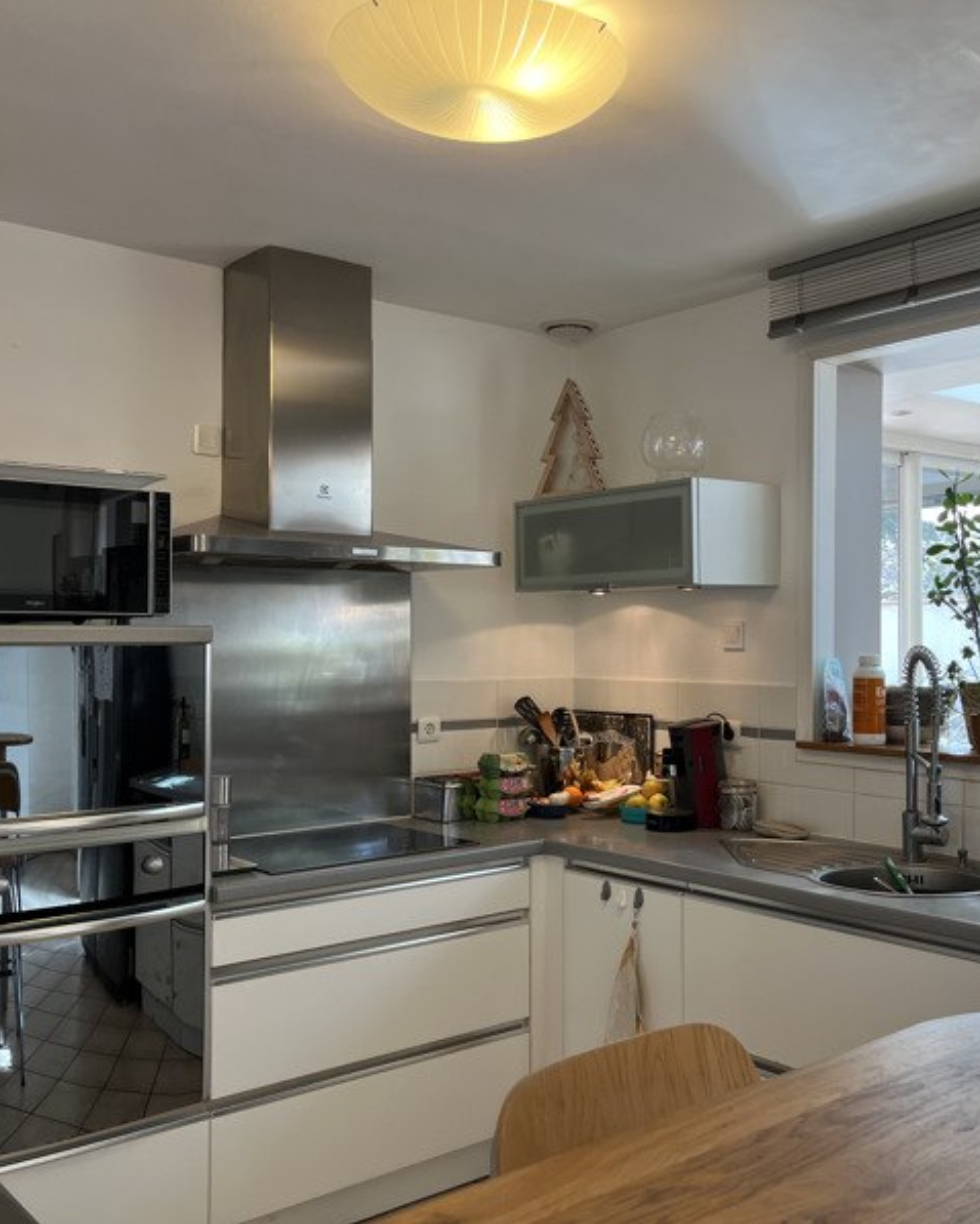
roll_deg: -0.1
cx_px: 611
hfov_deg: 43.1
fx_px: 1232
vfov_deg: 52.8
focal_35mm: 34
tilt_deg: -0.3
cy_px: 611
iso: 50
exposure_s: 1/100
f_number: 1.6
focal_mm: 5.1
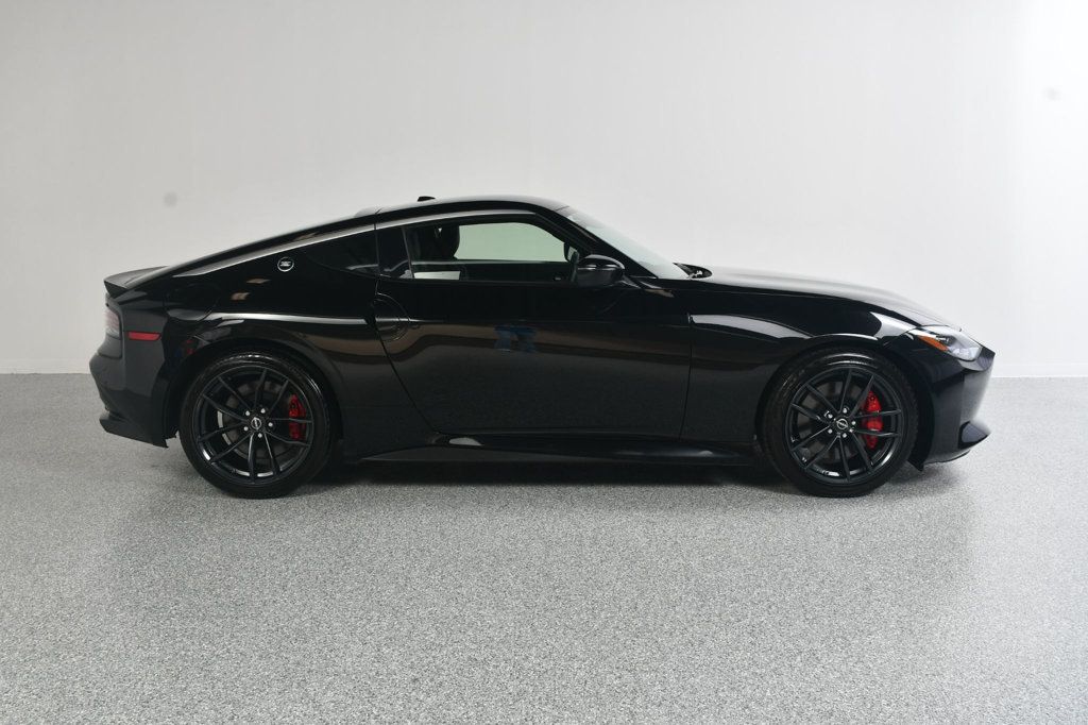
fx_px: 997
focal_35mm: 33
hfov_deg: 57.2
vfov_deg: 39.9
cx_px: 544
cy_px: 362
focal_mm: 22
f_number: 9
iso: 100
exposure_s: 1/160
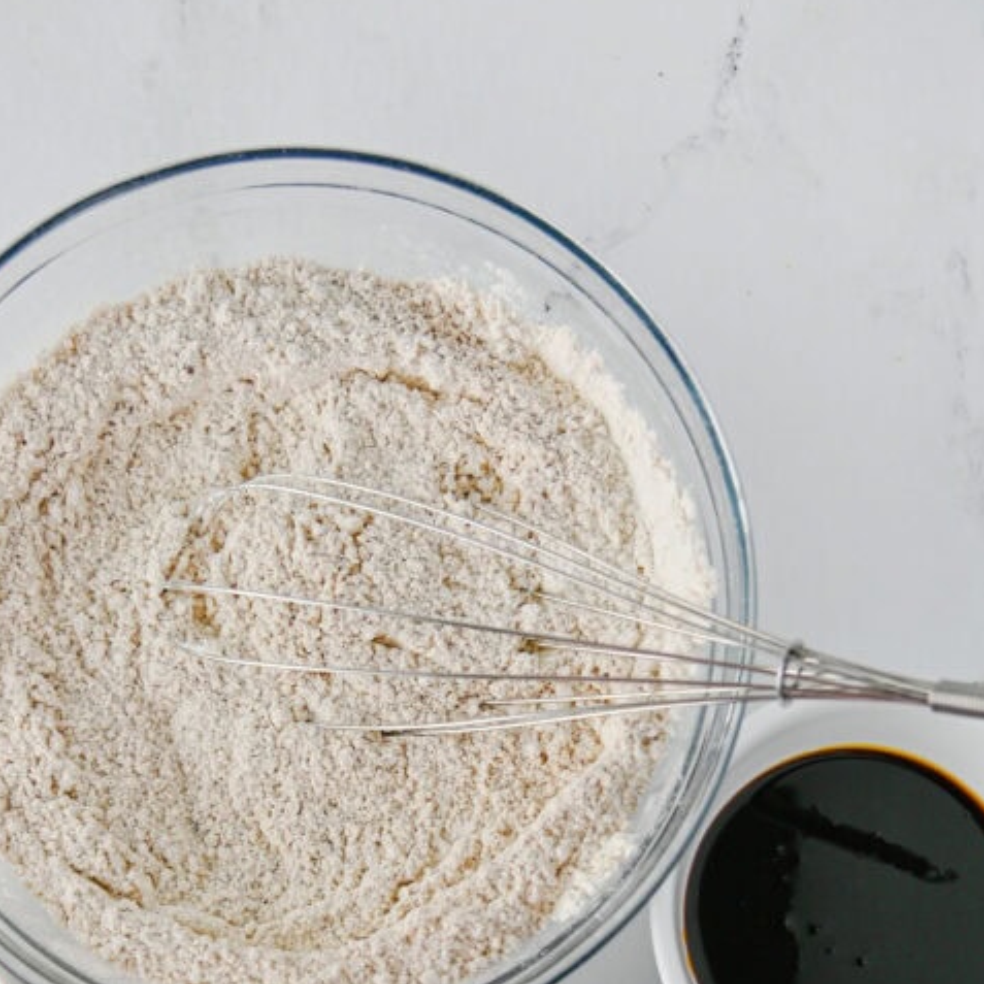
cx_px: 350
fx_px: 1994
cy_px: 895
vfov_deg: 26.7
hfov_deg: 27.6
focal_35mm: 62
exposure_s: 1/125
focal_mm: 34
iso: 160
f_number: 4
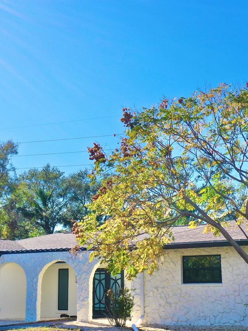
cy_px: 208
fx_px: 516
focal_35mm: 54
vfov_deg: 35.4
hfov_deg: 27.0
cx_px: 112
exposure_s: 1/500
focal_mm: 10.26
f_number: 5.6
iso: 100
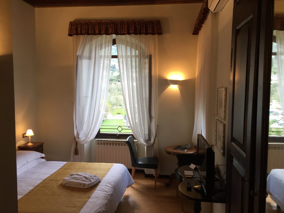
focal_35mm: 29
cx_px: 142
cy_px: 106
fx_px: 238
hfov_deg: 61.7
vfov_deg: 48.2
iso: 32
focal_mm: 4.15
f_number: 2.2
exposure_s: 1/40
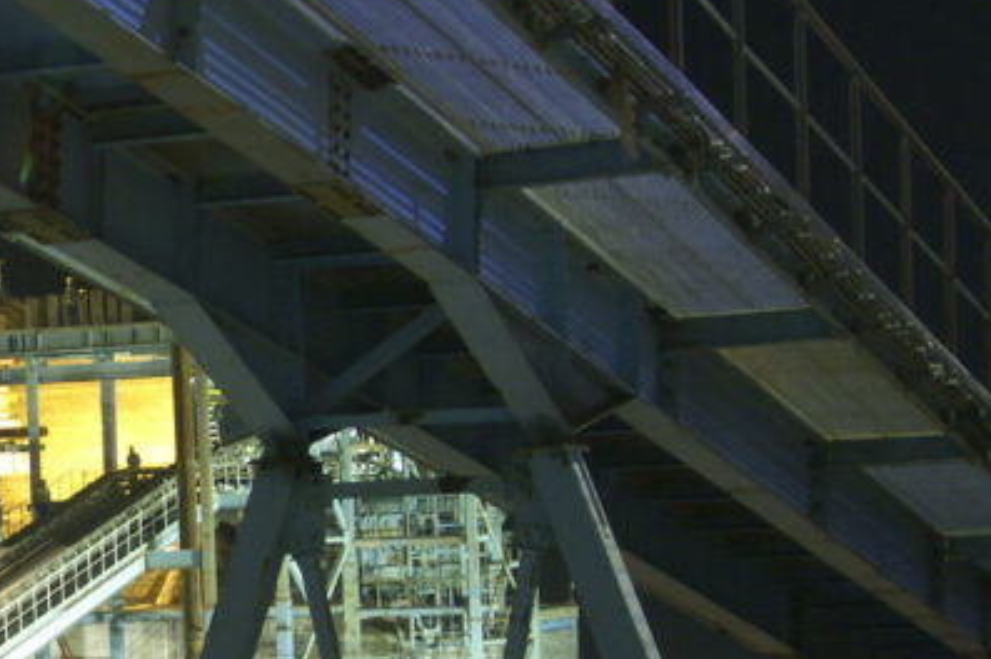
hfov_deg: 17.1
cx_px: -107
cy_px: 573
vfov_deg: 11.7
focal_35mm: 116
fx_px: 3190
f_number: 4
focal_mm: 30
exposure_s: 1/8
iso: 400
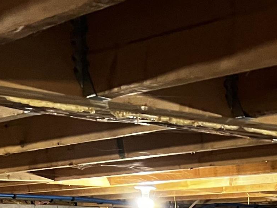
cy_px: 404
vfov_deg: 12.7
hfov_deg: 18.1
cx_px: 336
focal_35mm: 103
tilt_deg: -12.2
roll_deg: -0.2
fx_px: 825
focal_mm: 5.7
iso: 500
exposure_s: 1/30
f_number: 1.5
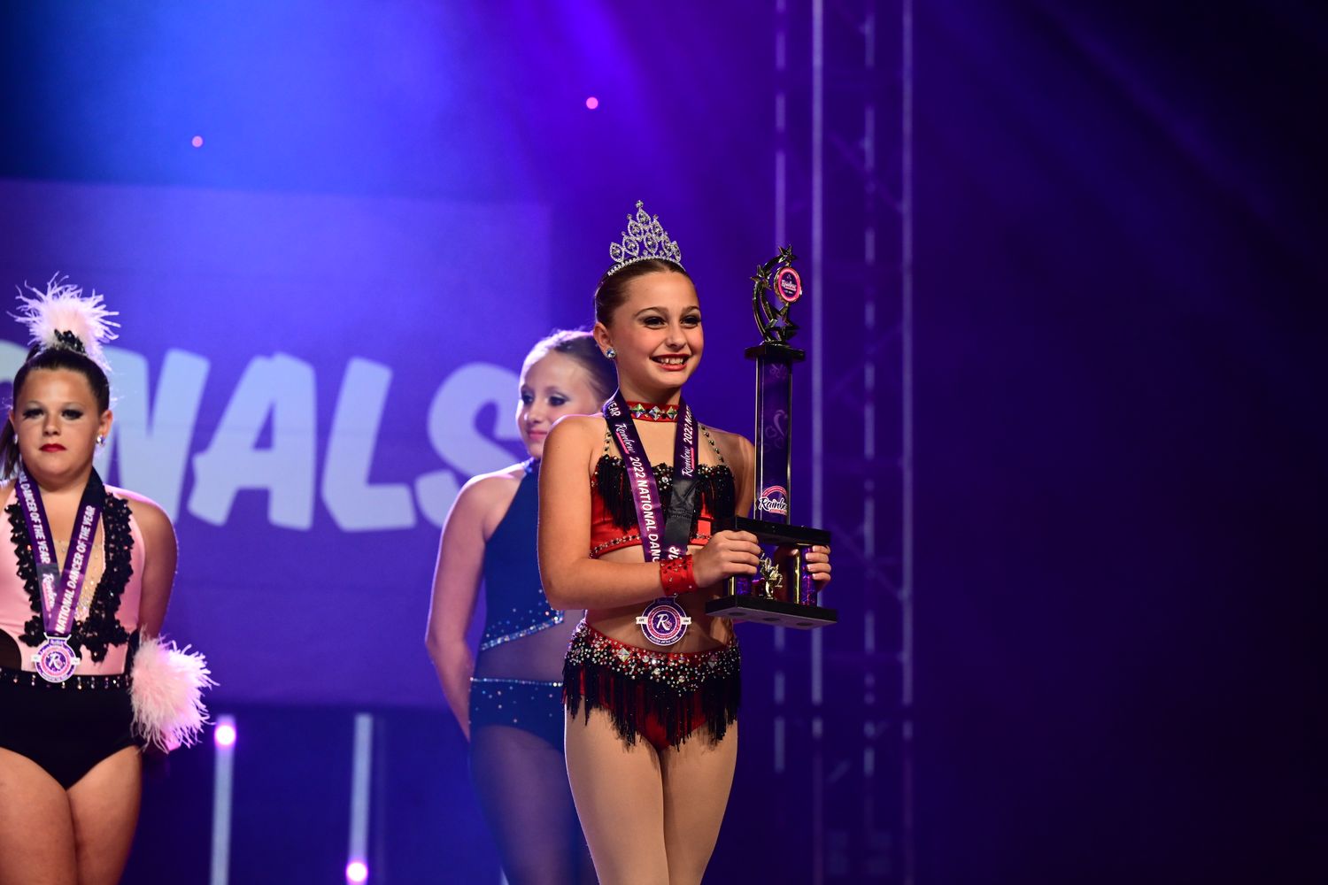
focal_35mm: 200
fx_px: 7377
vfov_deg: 6.9
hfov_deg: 10.3
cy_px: 442
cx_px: 664
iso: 2000
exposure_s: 1/320
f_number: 5
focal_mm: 200
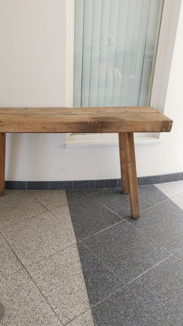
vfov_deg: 64.3
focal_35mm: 30
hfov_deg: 38.4
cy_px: 172
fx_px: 259
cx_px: 58
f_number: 1.8
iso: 64
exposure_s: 1/50
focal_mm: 4
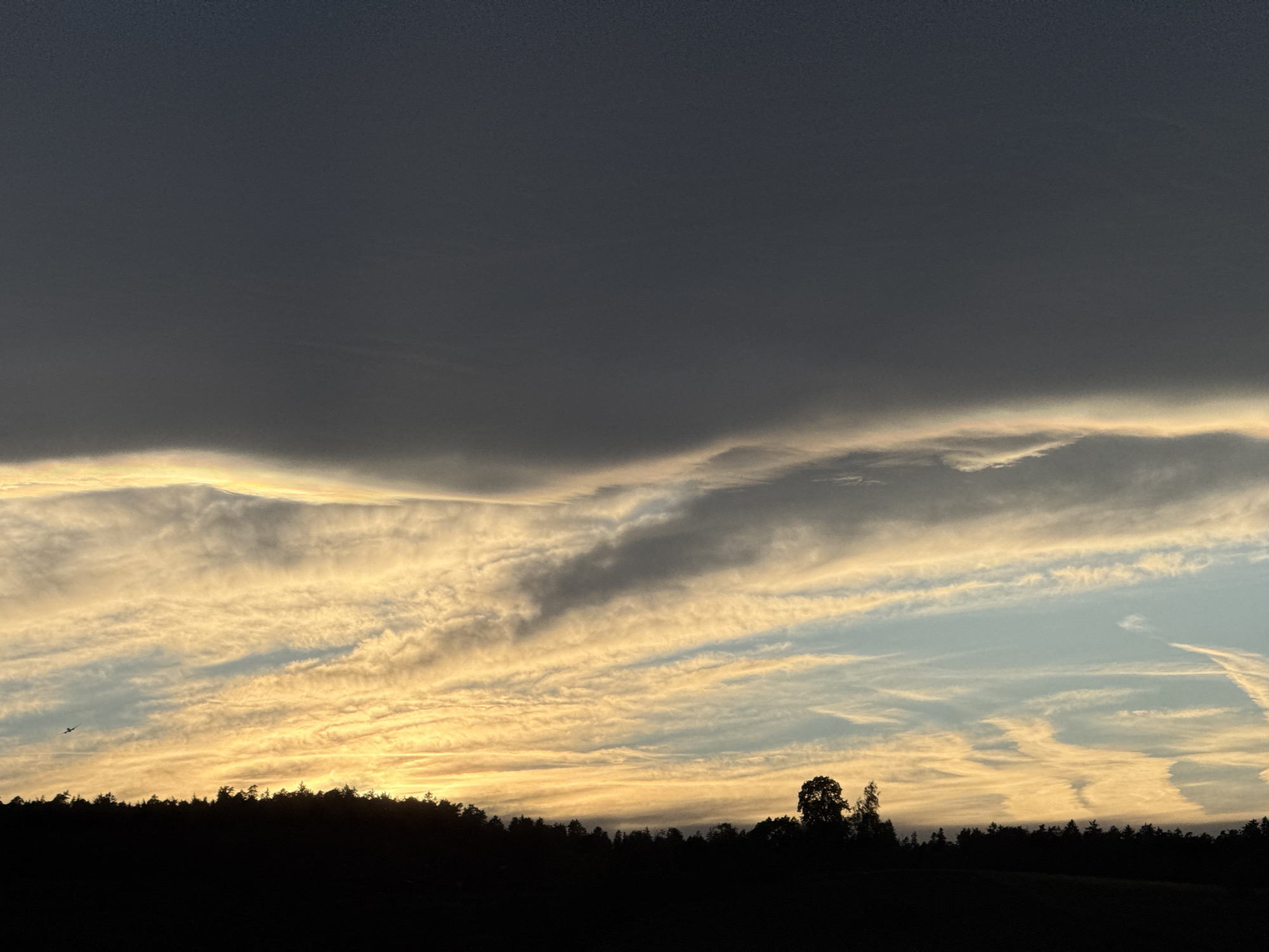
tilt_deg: +8.4
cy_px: 476
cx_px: 634
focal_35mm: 120
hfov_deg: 16.4
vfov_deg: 12.3
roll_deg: +2.4
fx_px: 4399
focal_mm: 15.66
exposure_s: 1/2933
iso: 64
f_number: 2.8
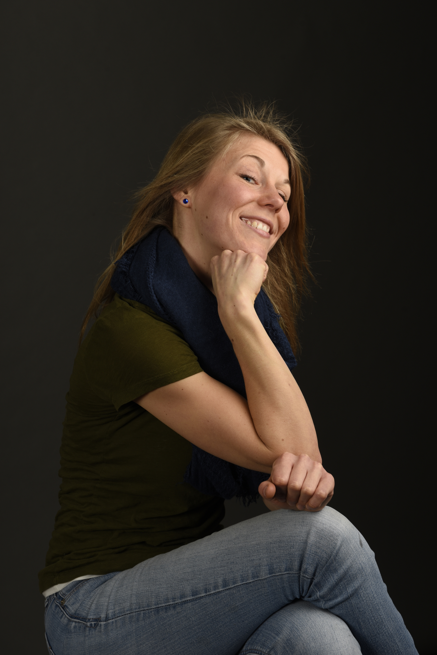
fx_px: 1273
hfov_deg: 19.5
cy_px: 328
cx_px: 218
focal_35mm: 70
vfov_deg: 28.8
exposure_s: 1/160
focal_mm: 70
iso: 100
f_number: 9
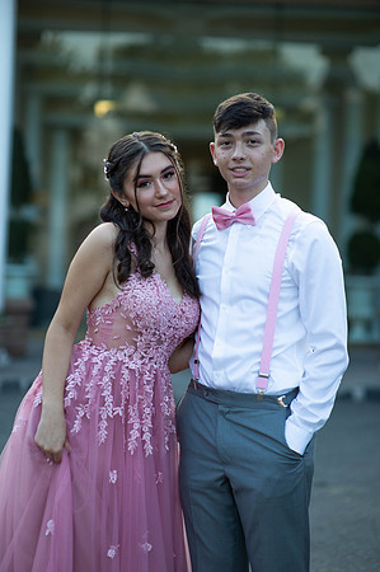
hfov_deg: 16.0
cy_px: 286
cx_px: 190
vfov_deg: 23.9
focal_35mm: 85
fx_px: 1349
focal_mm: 85
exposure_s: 1/1000
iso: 250
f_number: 2
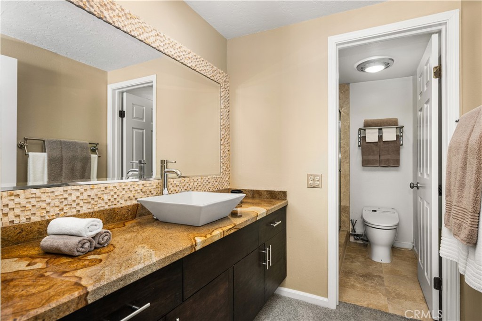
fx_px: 214
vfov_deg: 73.7
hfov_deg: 96.8
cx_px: 241
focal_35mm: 16
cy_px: 160
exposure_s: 1/3
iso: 100
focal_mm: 16
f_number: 6.3
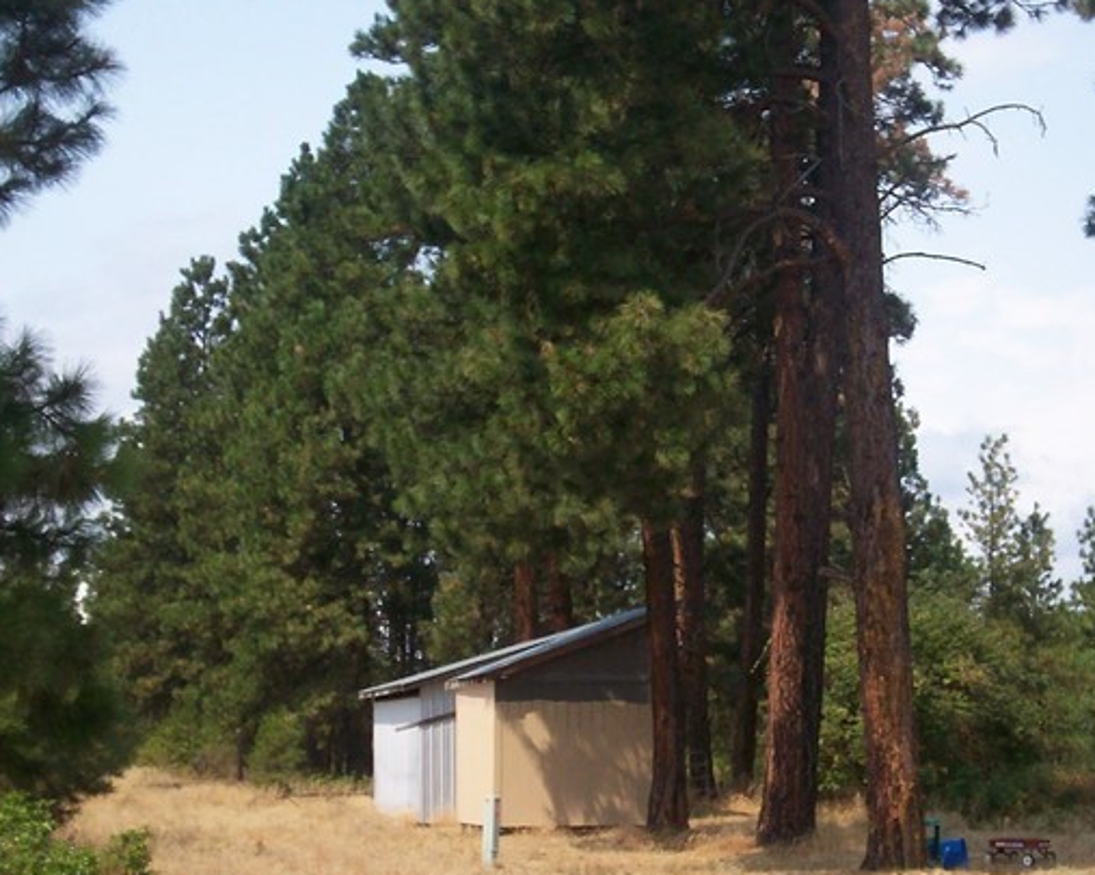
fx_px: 2300
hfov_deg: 26.6
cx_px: 739
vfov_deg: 21.5
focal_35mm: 71
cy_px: 423
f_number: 4.5
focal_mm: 5.9
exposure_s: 1/659
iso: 100
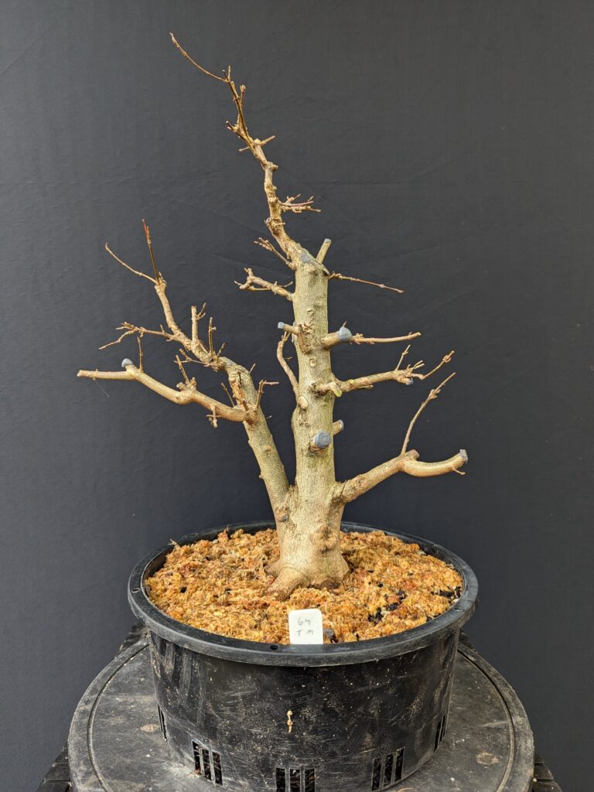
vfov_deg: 71.6
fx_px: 549
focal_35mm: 24
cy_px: 396
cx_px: 297
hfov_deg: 56.8
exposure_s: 1/50
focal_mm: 6.81
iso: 96
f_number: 1.85
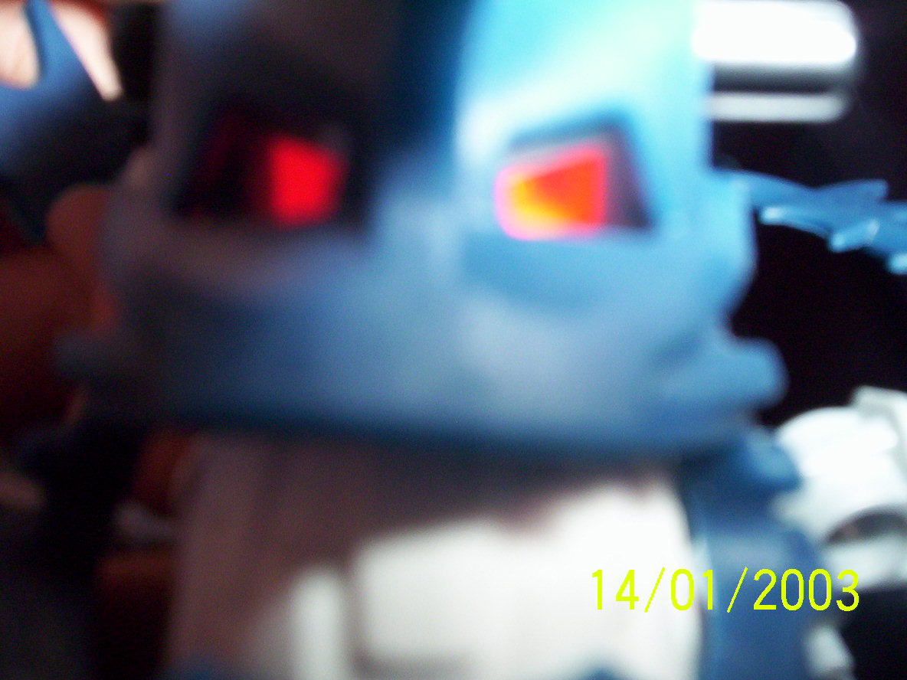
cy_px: 340
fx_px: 996
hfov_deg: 49.0
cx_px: 454
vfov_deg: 37.7
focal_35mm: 38
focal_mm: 4.99
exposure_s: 1/60
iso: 140
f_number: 4.5
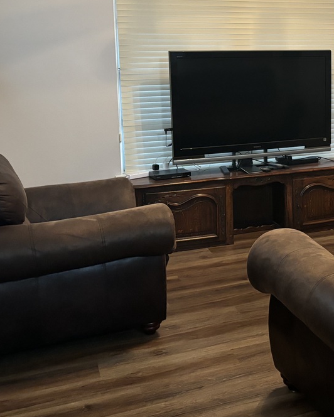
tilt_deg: -7.3
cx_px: 359
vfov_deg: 33.7
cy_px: 124
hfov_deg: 25.8
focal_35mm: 55
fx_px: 679
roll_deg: +0.1
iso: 400
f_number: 1.6
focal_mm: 5.96
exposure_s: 1/40
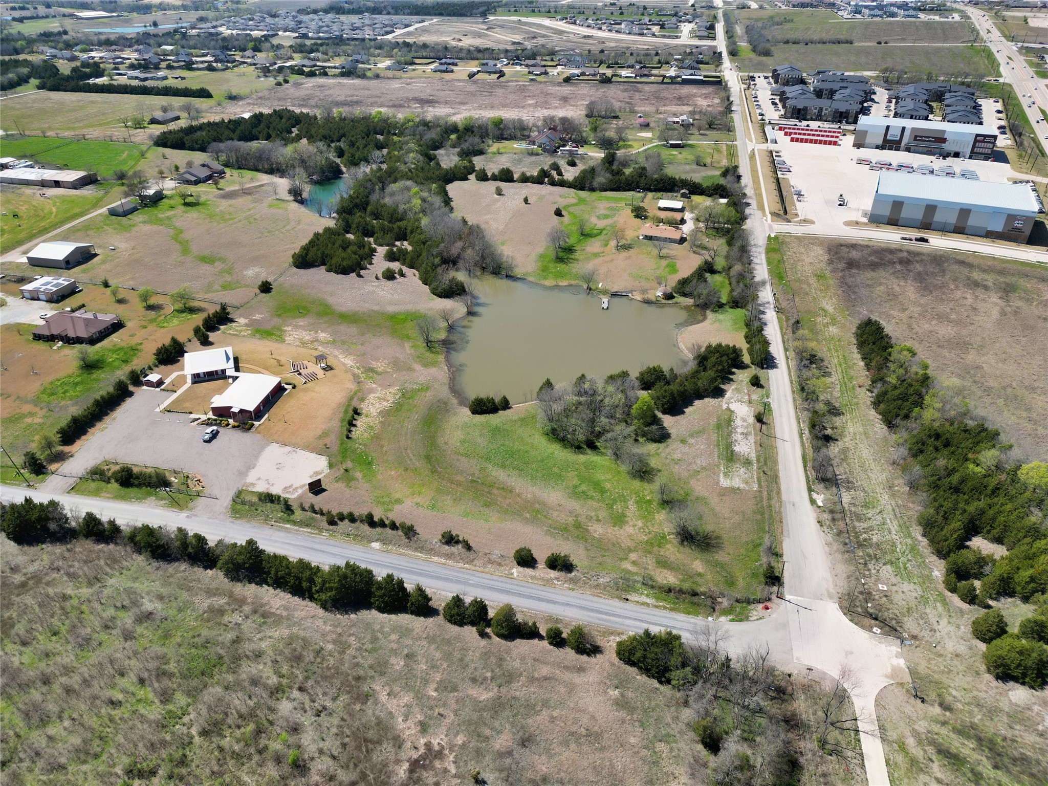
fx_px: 727
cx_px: 524
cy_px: 393
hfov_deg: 71.6
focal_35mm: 24
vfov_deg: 56.8
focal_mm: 6.72
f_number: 1.7
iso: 130
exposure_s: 1/2500
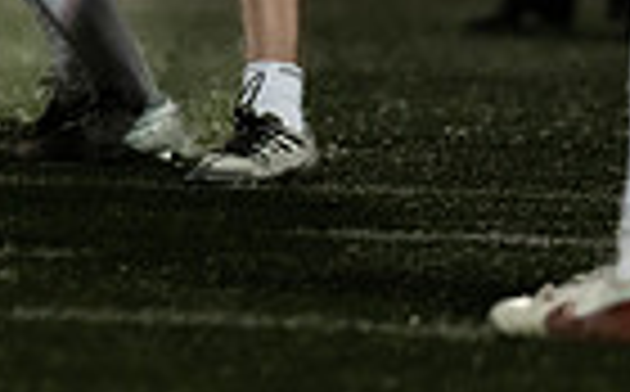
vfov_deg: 1.0
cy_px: -451
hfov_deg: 1.6
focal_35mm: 1310
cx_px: -346
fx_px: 22456
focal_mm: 200
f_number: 2.8
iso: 1600
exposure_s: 1/1000
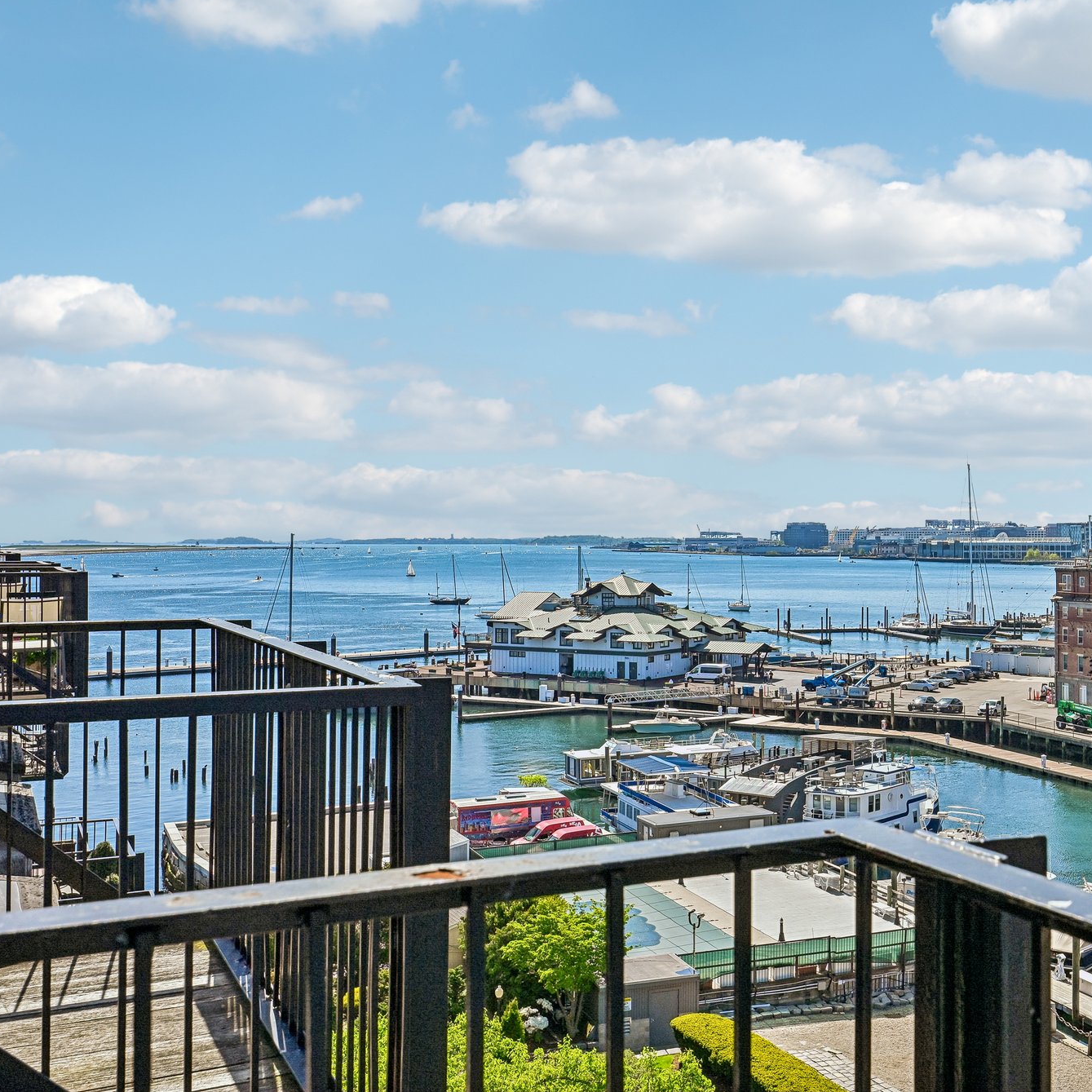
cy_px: 536
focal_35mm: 39
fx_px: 1392
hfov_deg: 41.6
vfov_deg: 42.8
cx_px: 814
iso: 400
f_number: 8
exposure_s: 1/1600
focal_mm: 30
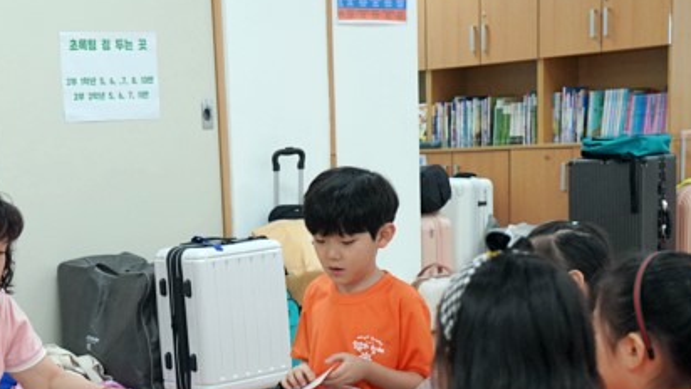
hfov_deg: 26.1
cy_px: 399
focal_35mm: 80
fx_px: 1466
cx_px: 154
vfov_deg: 14.8
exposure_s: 1/160
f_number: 4
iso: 1600
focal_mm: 35
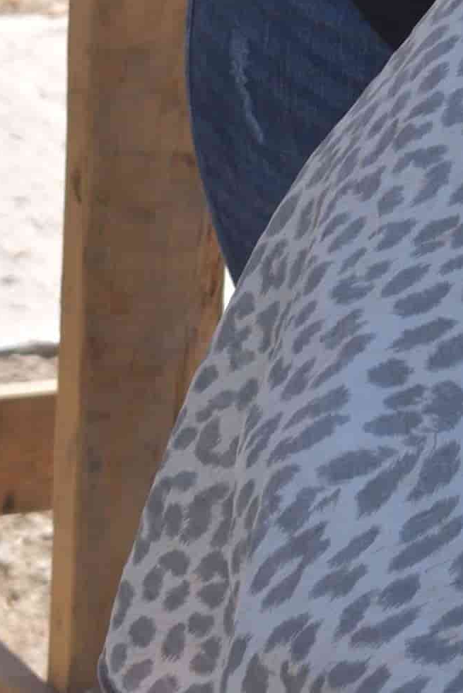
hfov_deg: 4.1
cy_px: -629
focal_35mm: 330
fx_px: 6359
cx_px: 729
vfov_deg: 6.1
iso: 100
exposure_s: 1/250
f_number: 8
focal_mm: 48
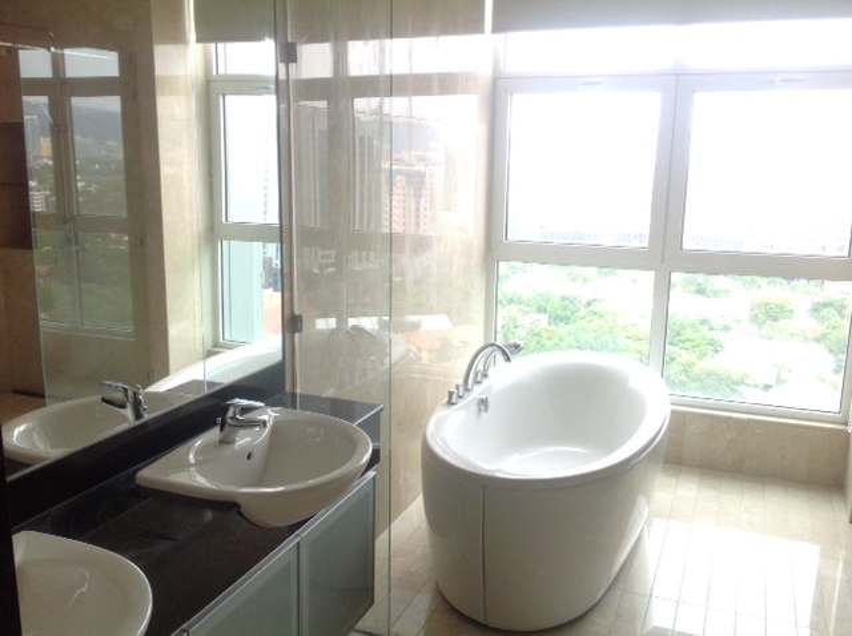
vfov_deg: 40.6
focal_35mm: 35
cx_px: 426
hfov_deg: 52.7
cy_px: 318
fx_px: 860
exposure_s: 1/120
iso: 100
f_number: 2.4
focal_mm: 4.28
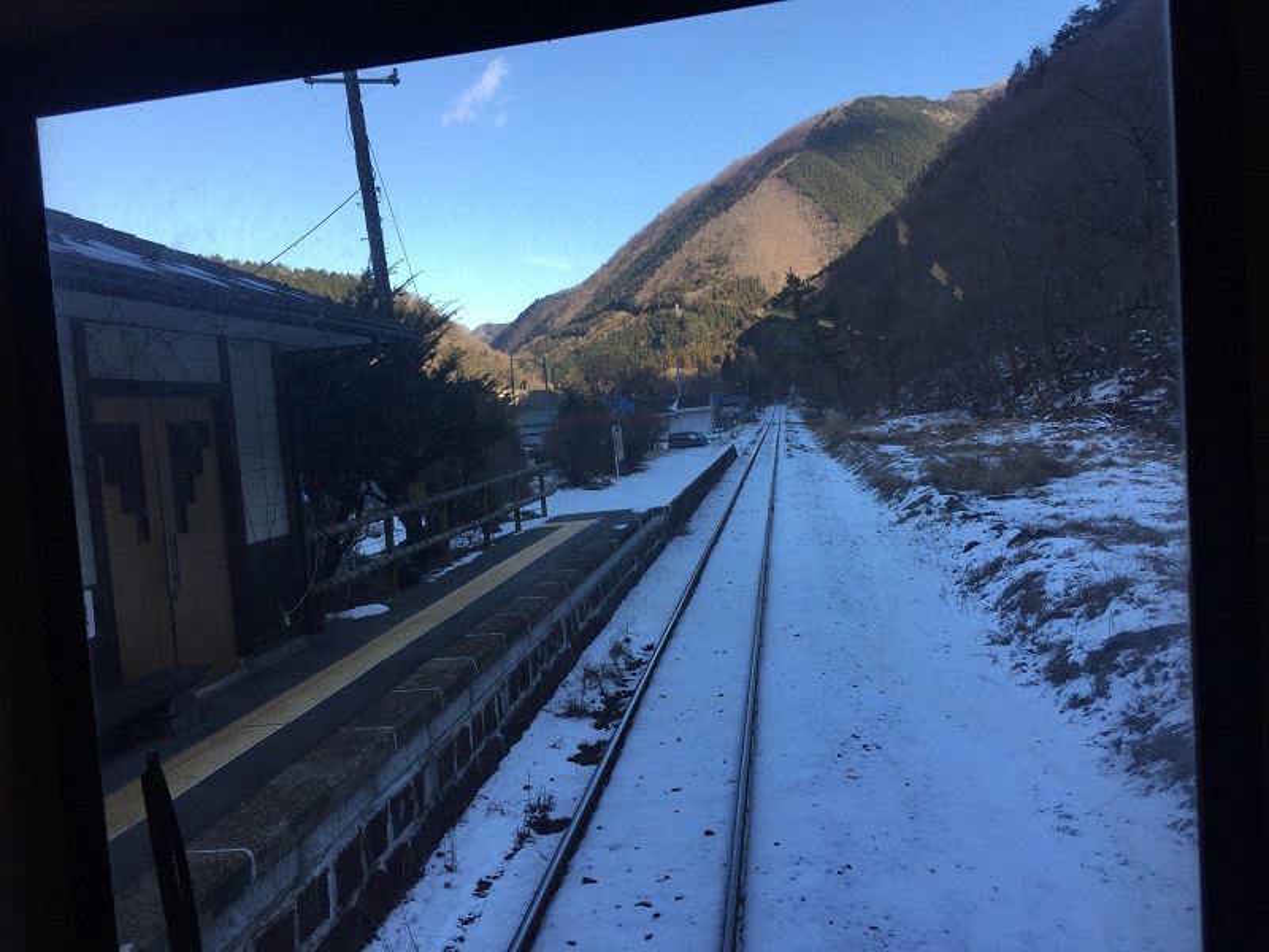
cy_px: 476
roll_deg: +3.9
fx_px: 1063
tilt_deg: -4.5
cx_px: 634
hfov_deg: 61.7
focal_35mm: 29
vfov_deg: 48.2
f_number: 2.2
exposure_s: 1/514
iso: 32
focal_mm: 4.15
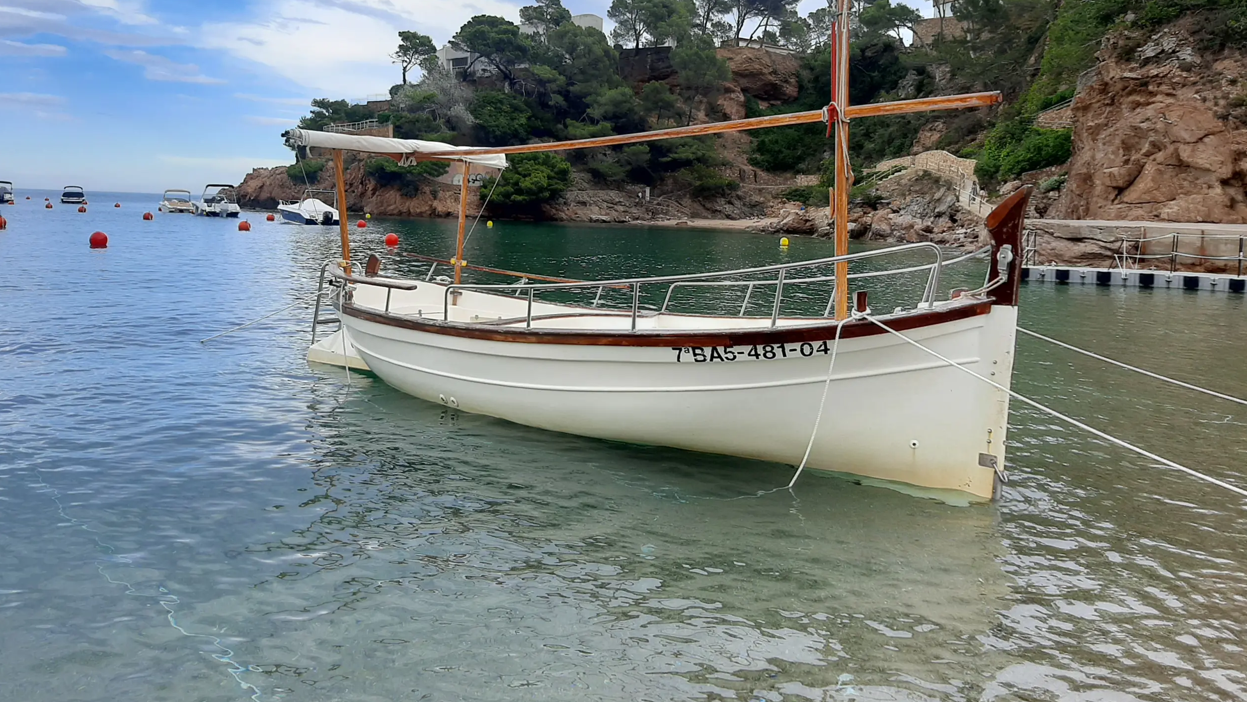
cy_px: 259
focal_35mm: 30
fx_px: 992
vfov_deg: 38.7
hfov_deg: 64.3
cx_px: 618
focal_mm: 3.93
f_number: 1.7
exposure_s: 1/855
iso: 40
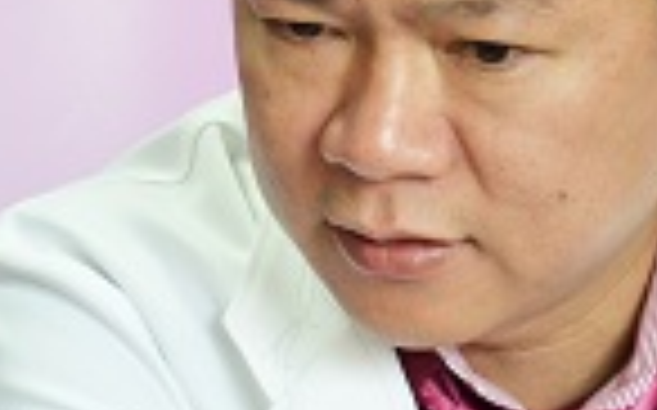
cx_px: 4
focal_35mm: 480
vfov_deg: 2.7
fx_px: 8588
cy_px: 29
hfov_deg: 4.4
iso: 1600
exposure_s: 1/80
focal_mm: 92
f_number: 5.6
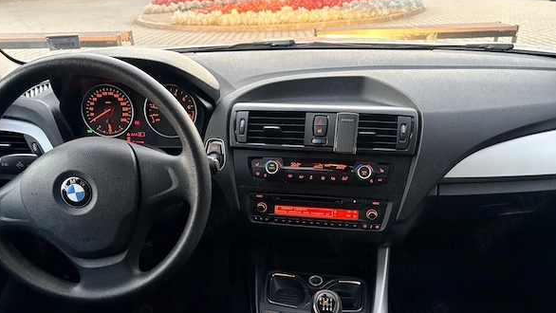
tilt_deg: -28.7
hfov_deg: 66.1
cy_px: 205
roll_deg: +2.7
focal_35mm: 29
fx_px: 428
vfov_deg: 39.8
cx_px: 278
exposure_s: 1/29
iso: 640
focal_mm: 5.96
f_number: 1.6
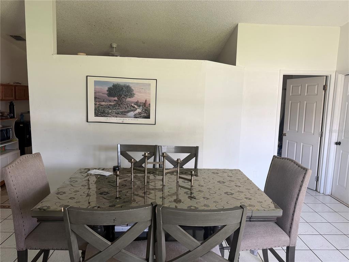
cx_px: 174
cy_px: 131
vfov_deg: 56.8
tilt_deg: -7.8
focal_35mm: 24
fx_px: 242
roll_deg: -1.0
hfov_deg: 71.6
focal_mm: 6.76
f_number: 1.78
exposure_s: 1/121
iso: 200
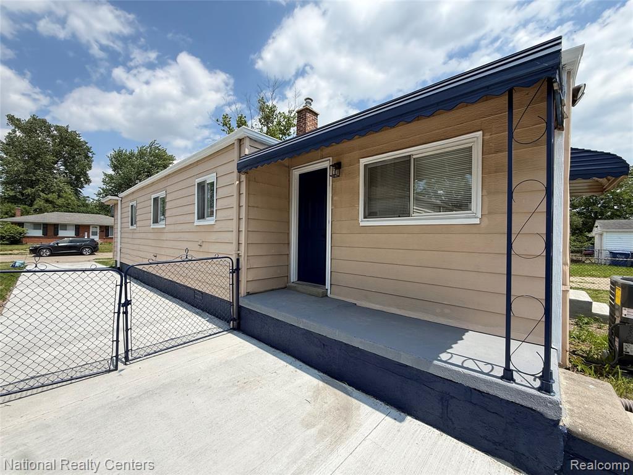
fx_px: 256
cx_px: 316
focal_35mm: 14
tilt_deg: +0.7
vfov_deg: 85.7
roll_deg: -0.9
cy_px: 238
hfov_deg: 102.1
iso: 50
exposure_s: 1/1211
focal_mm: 2.22
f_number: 2.2
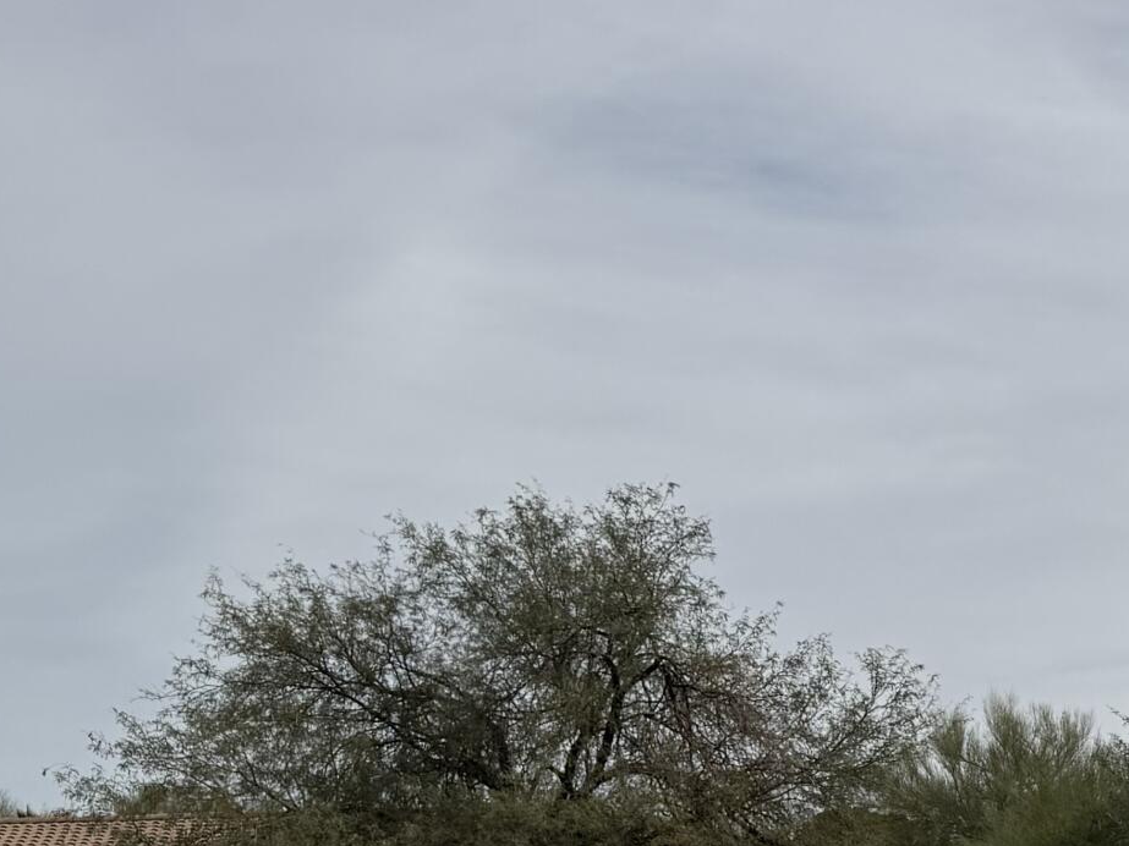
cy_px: 660
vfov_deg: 18.7
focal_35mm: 78
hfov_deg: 22.8
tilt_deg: +5.9
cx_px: 1390
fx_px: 2544
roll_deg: +0.7
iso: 80
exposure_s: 1/10309
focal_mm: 6.76
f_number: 1.78
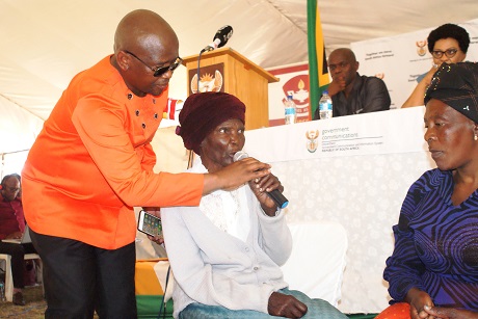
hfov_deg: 37.8
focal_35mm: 52
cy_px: 160
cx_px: 239
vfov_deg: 25.8
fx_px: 697
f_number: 5.6
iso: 3200
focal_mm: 35
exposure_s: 1/80
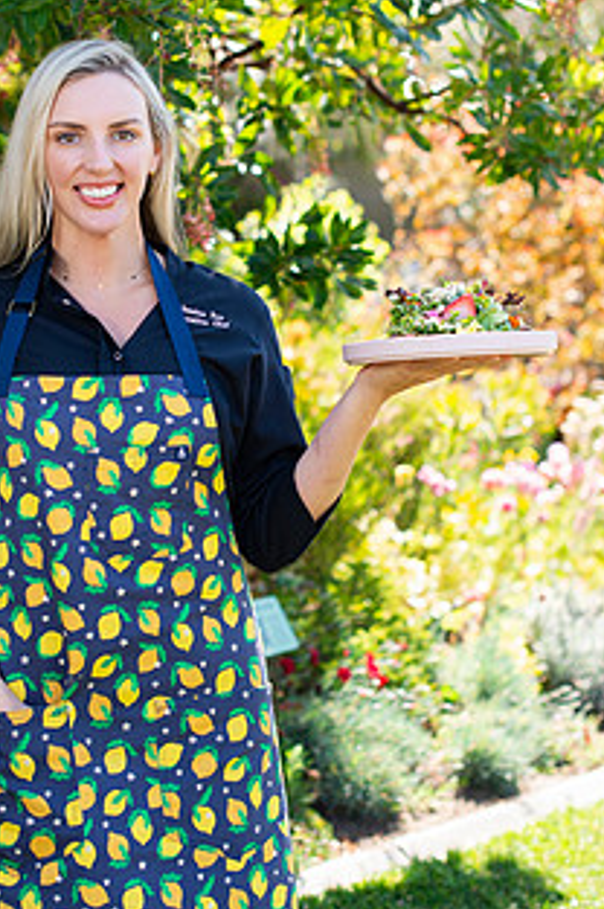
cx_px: 215
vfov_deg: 28.0
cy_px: 360
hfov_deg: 18.8
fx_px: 1816
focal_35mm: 72
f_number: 2.8
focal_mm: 50
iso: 100
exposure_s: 1/250
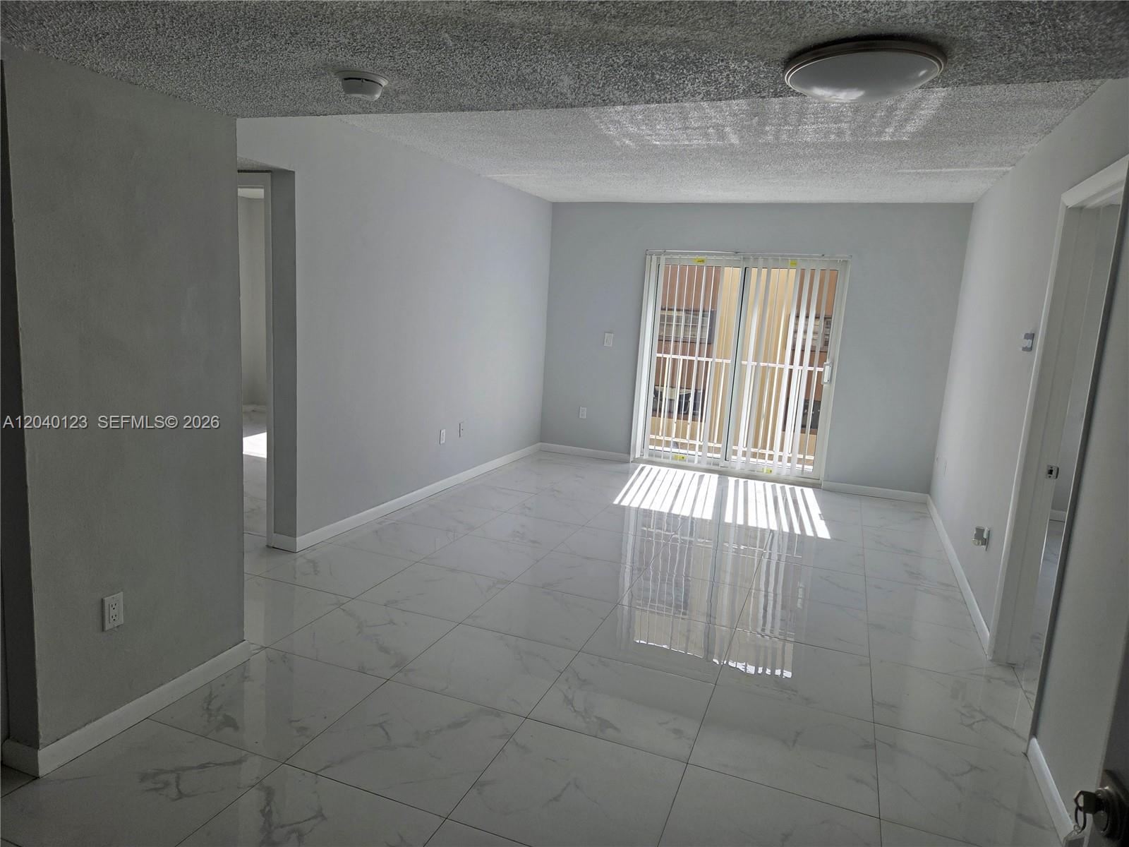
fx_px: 750
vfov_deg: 58.9
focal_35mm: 23
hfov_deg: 73.9
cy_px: 424
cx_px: 564
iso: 80
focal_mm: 5.4
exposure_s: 1/1799
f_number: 1.8
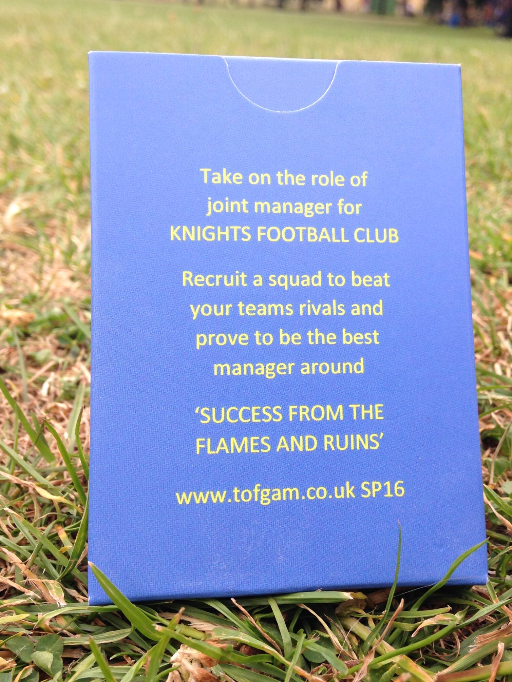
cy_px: 327
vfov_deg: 44.8
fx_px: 828
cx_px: 299
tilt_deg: -20.7
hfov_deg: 34.3
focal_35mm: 42
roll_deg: -3.6
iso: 50
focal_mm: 4.12
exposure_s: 1/174
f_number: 2.4
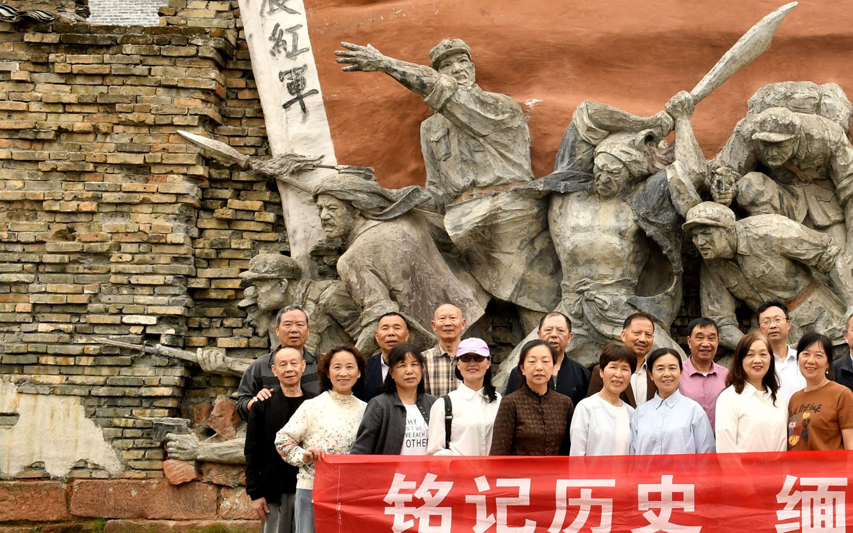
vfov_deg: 23.1
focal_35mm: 56
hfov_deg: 34.9
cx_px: 702
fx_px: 1302
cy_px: 255
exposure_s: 1/125
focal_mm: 22
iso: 100
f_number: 9
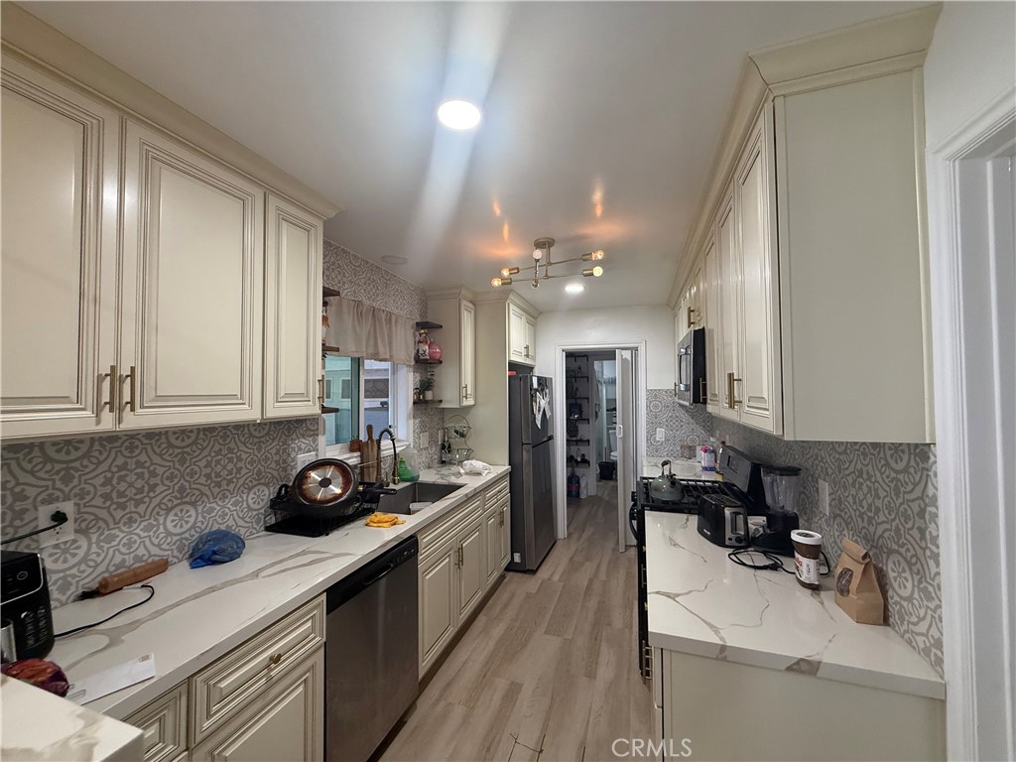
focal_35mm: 14
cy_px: 381
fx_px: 411
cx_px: 508
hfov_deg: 102.1
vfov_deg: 85.7
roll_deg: +0.2
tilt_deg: +1.9
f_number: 2.2
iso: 320
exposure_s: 1/120
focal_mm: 2.22
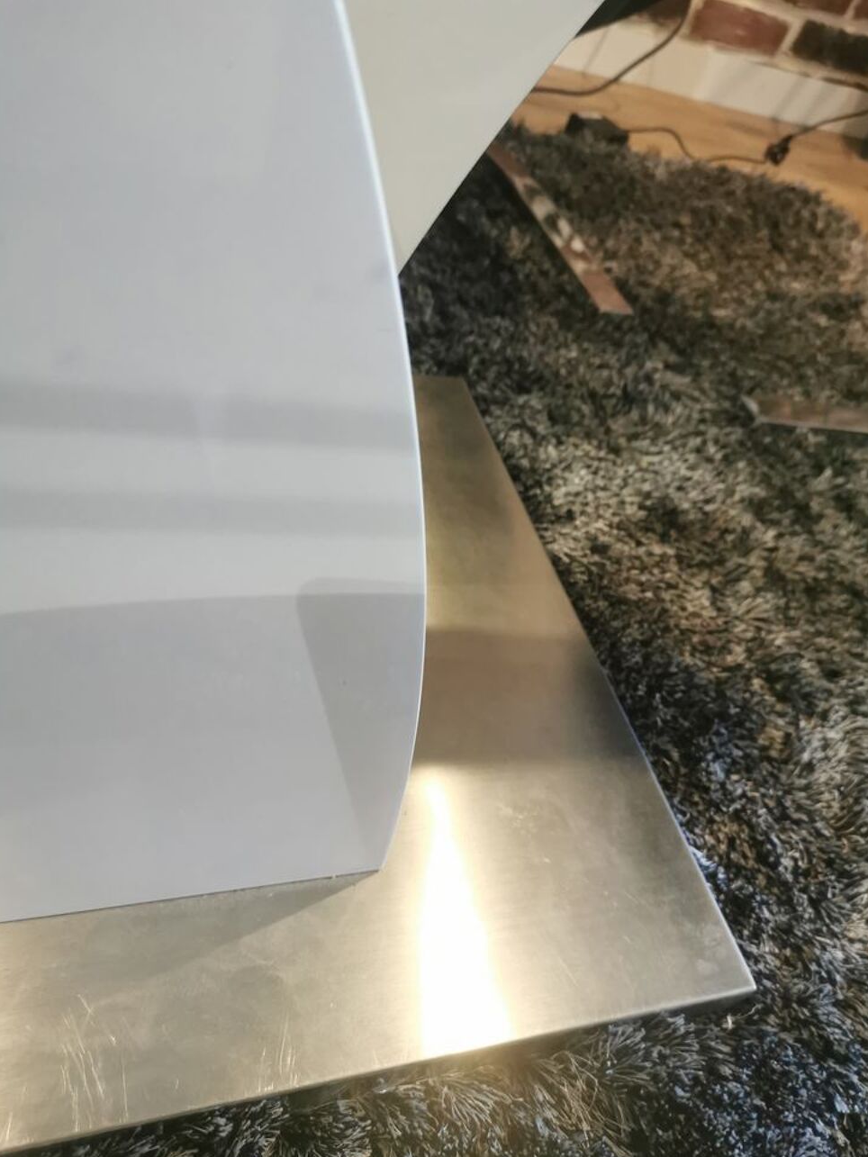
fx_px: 936
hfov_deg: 49.8
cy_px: 599
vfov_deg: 63.4
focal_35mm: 28
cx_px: 434
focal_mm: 5.58
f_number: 1.8
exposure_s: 1/60
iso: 400
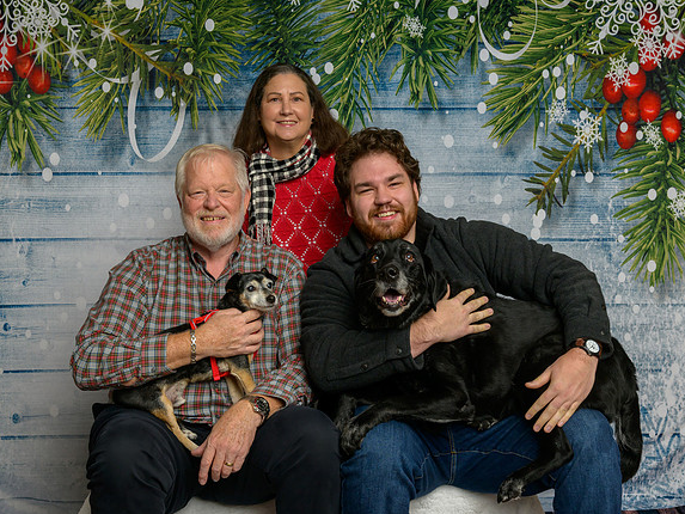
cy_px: 275
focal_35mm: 46
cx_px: 339
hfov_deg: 41.2
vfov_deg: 31.5
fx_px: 910
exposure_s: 1/125
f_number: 10
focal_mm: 35
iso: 400
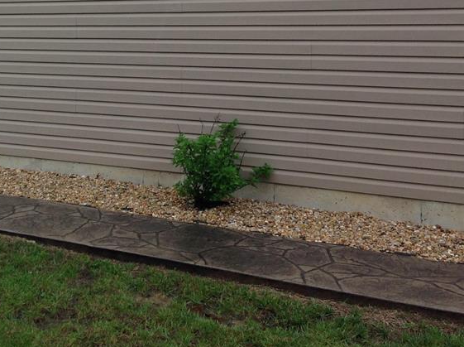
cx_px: 121
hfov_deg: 29.9
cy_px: 51
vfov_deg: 22.4
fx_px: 857
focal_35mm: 64
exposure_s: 1/133
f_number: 2.4
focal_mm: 4.28
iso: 50
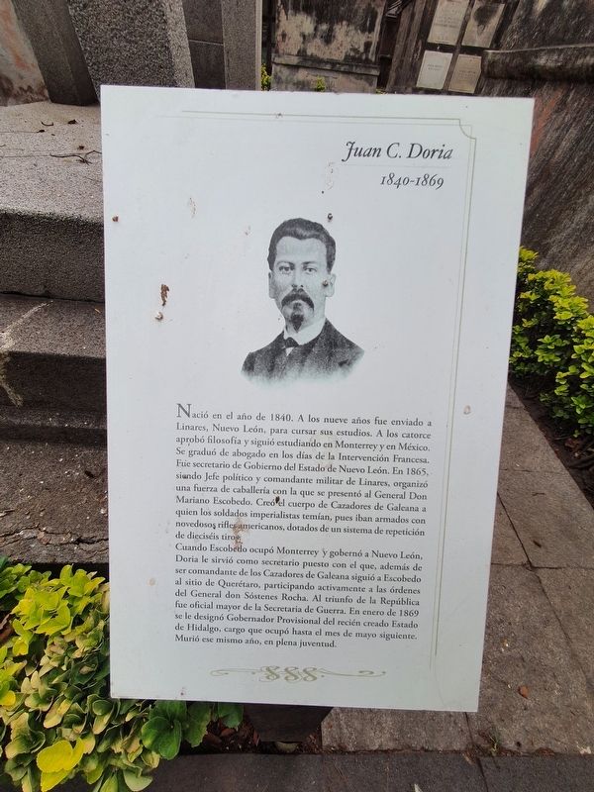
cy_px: 396
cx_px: 297
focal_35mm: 13
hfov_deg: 89.9
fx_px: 297
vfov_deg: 106.2
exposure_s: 1/202
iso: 50
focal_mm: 1.8
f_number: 2.2
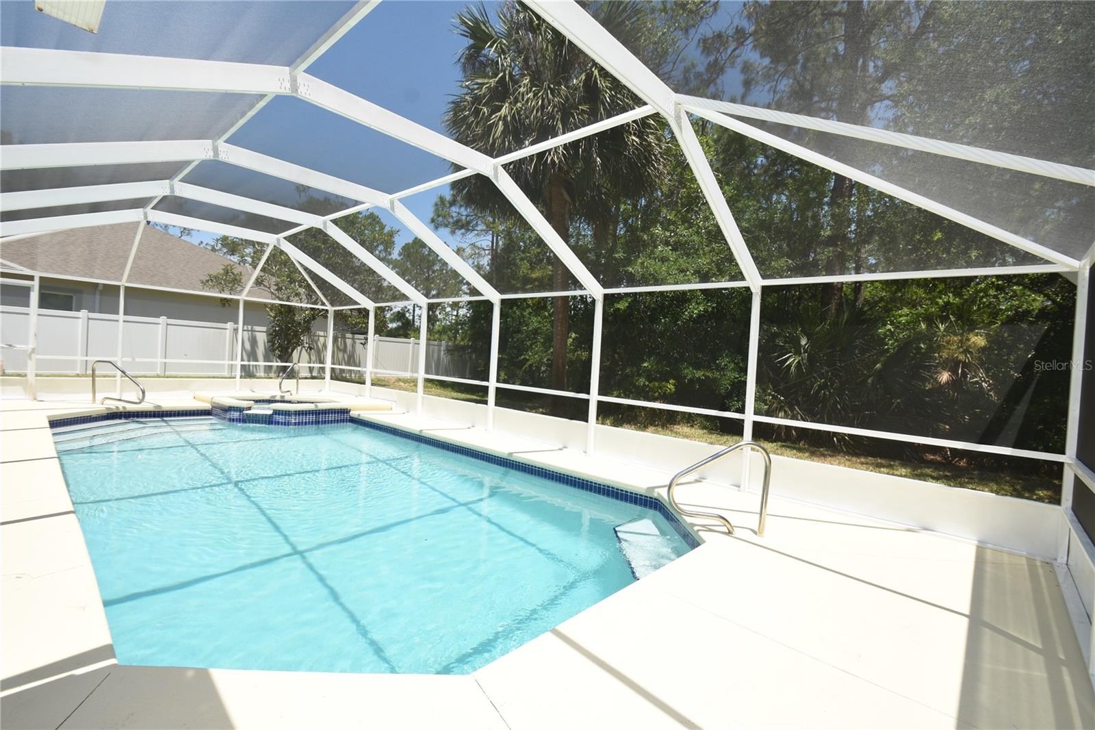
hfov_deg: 100.4
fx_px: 456
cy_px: 365
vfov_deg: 77.3
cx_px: 548
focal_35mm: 15
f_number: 6.3
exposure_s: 1/160
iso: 100
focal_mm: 10
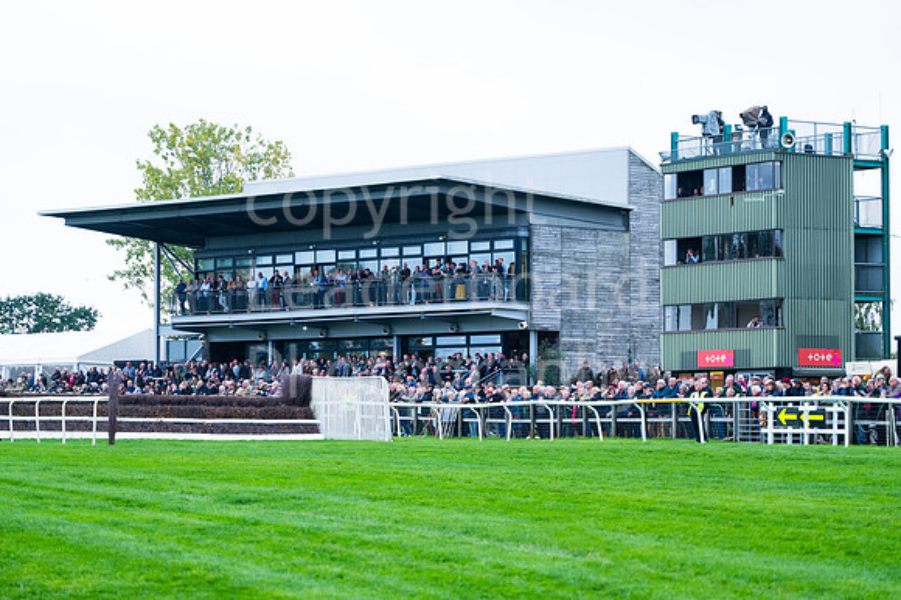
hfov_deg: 17.8
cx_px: 450
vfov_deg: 11.9
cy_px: 300
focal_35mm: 115
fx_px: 2876
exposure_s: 1/1000
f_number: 4
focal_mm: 115
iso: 1000
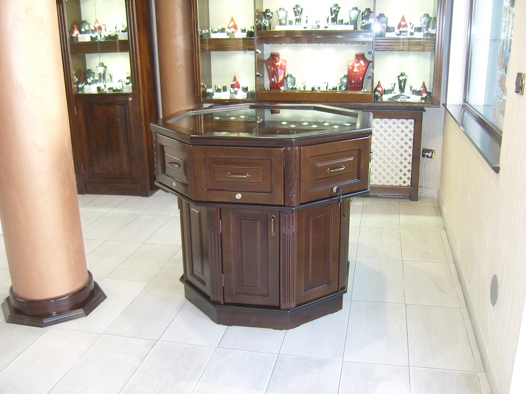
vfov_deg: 41.8
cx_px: 263
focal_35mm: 34
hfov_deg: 54.0
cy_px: 197
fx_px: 517
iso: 125
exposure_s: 1/40
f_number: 2.8
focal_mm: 7.3
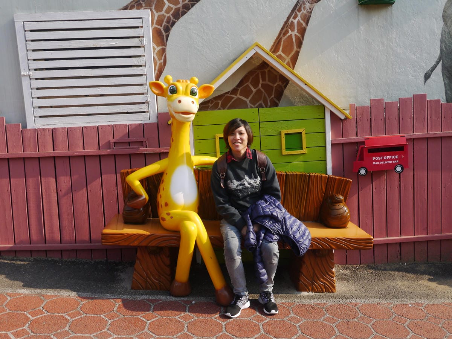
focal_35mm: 32
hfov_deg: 56.8
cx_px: 226
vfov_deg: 44.2
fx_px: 418
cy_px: 170
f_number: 7.1
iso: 160
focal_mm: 16
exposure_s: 1/320
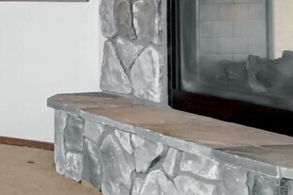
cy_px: -19
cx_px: -265
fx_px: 668
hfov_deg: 18.2
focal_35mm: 82
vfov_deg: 16.2
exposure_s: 1/6
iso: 3200
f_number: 11
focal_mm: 10
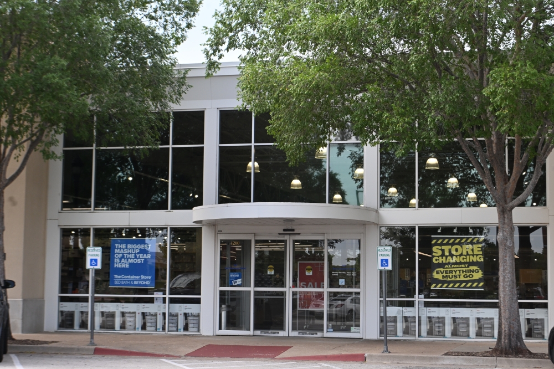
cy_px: 184
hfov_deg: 29.3
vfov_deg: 19.7
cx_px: 277
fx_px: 1061
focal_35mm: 69
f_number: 10
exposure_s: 1/125
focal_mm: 46
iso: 400
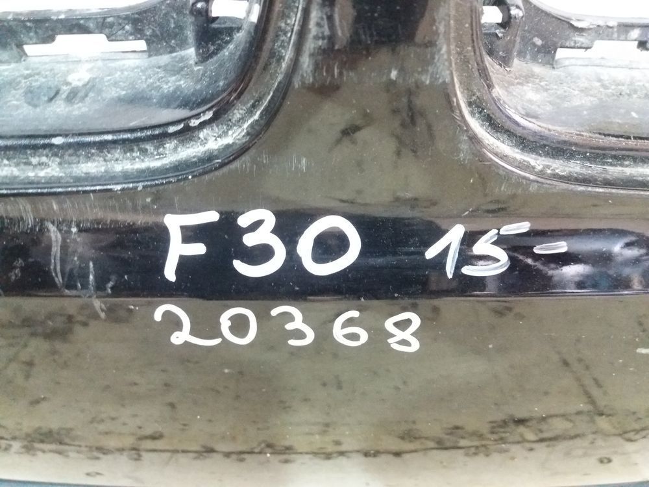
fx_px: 525
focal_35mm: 28
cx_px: 324
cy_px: 244
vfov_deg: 49.7
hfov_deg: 63.4
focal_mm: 3.7
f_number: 1.9
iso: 800
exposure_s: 1/17
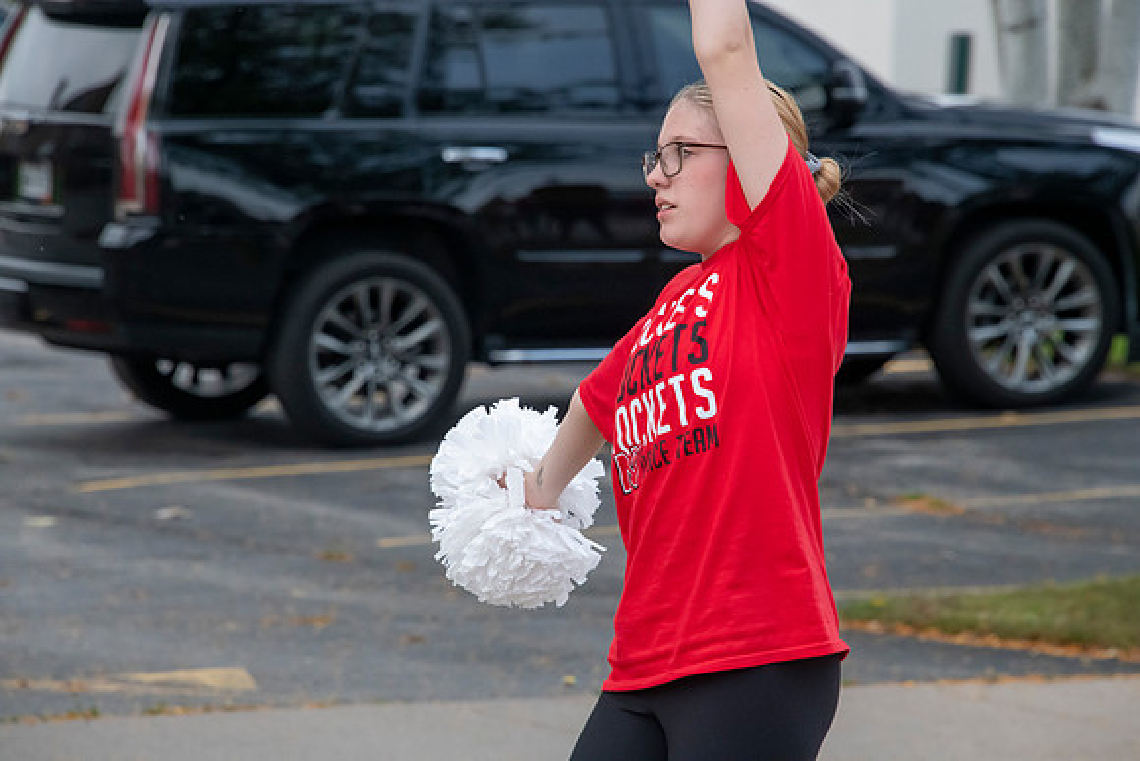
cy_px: 380
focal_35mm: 300
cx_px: 570
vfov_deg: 4.6
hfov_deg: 6.9
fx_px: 9502
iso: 3200
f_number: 11
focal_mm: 300
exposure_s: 1/320
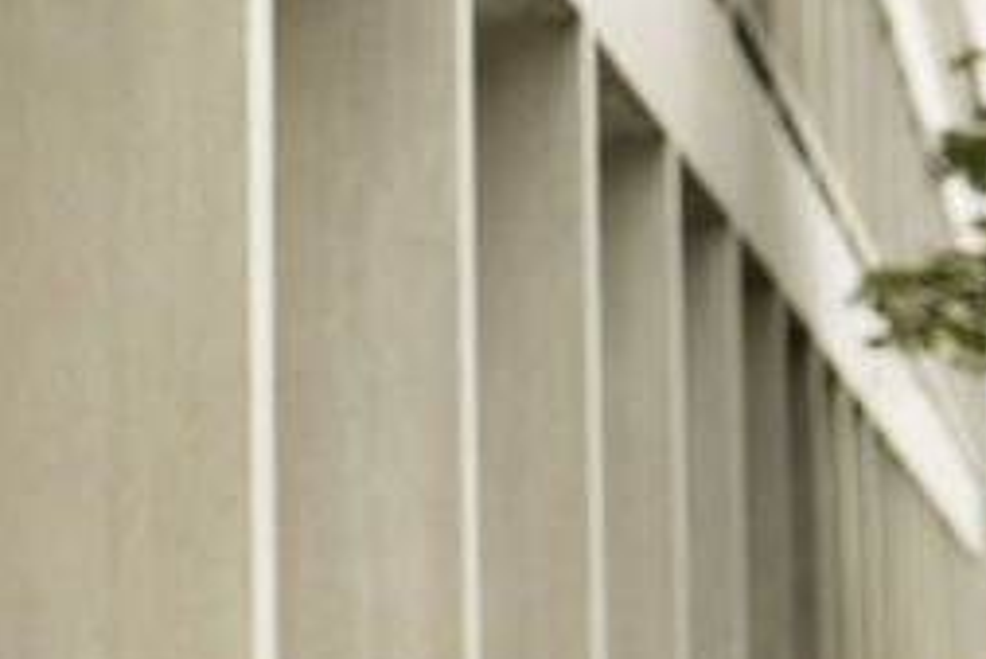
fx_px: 4385
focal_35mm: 160
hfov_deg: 12.1
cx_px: -567
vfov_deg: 8.6
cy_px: 261
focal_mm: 45
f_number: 4.5
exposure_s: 1/100
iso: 400
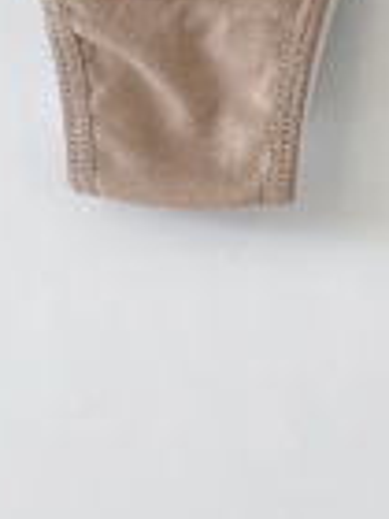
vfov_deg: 5.1
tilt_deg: -78.8
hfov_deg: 3.9
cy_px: -462
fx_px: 5724
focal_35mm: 382
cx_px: 396
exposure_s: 1/121
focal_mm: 16.89
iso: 64
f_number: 2.8
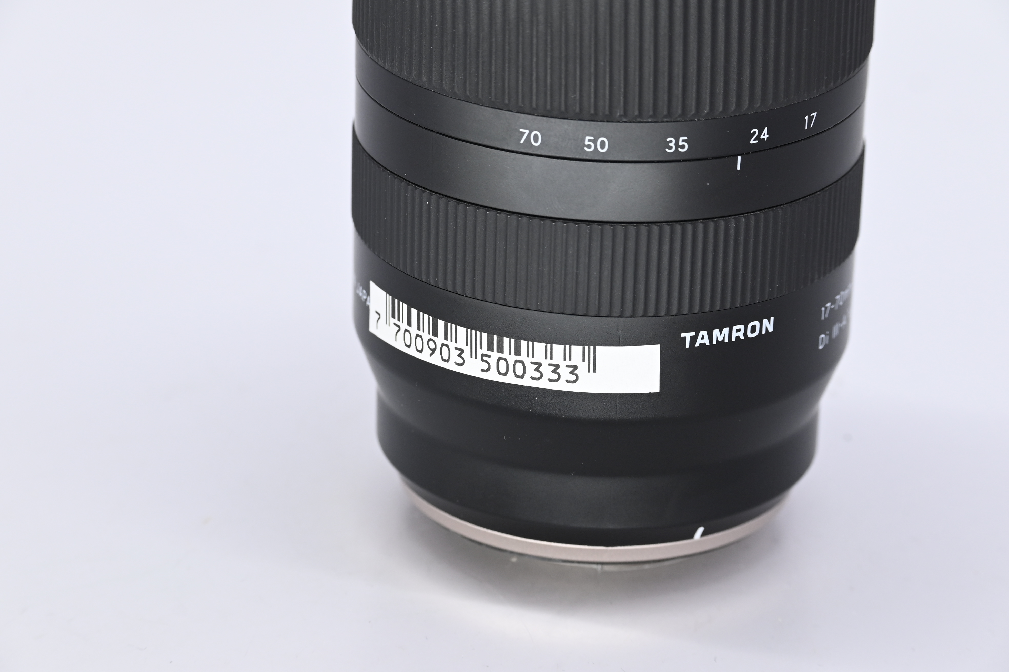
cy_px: 336
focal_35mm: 132
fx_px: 3699
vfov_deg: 10.4
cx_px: 504
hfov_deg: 15.5
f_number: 9
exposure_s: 1/200
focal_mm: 88
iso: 500
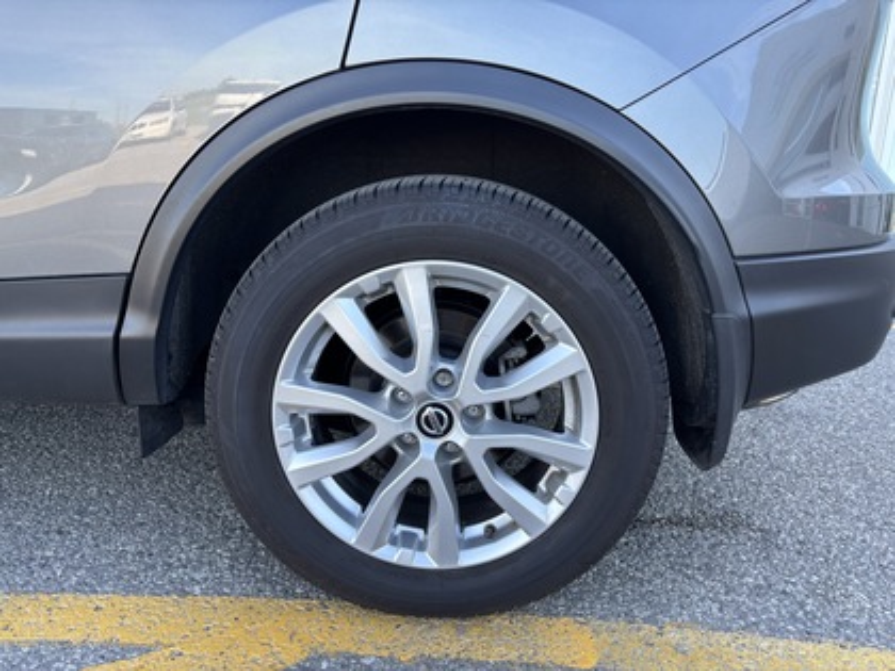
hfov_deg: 67.3
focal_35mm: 26
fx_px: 672
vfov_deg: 53.1
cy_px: 336
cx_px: 448
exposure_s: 1/200
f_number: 1.6
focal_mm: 5.96
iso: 40
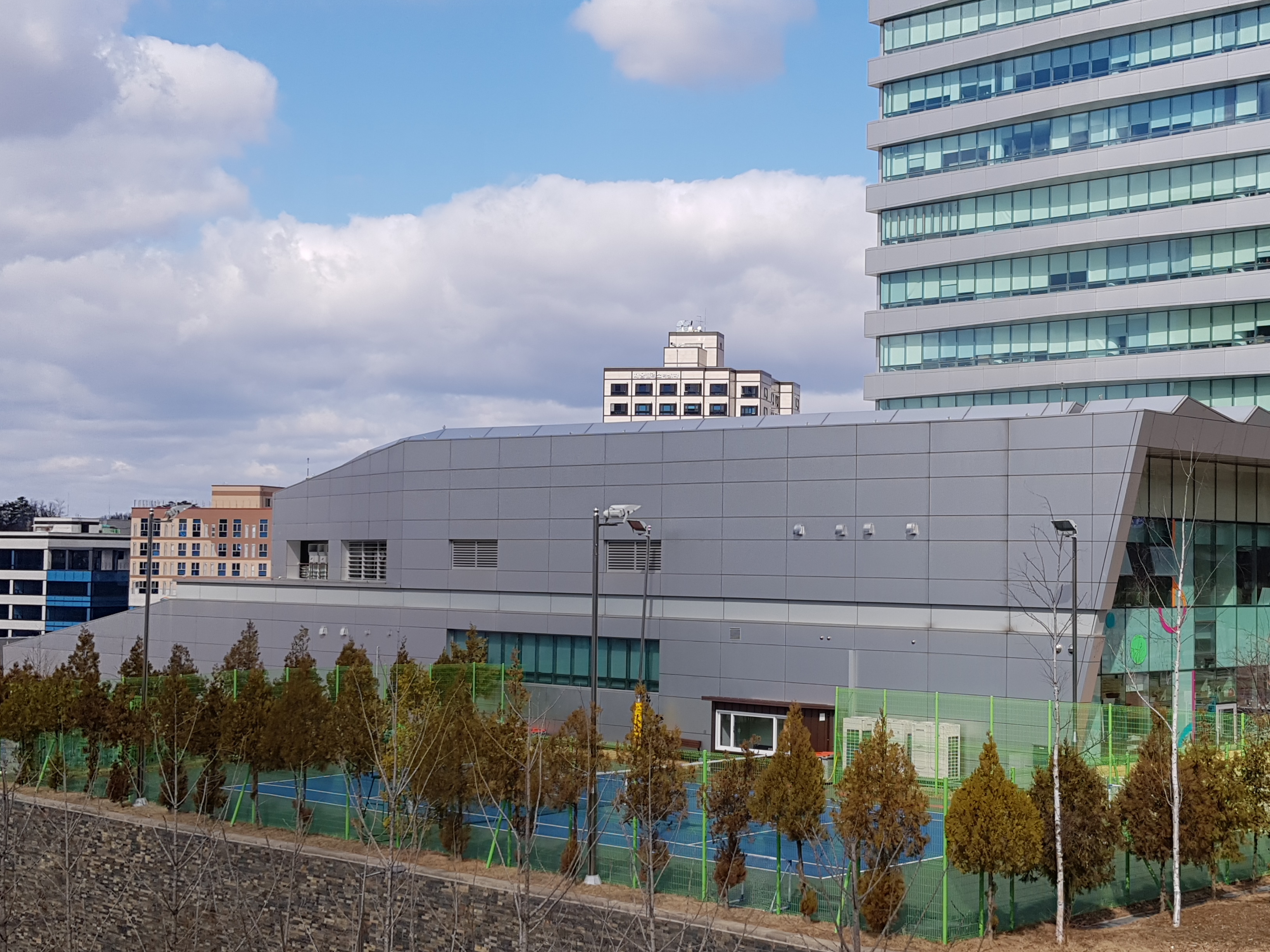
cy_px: 475
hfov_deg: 56.5
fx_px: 1174
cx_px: 746
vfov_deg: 44.2
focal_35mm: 32
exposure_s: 1/2560
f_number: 1.7
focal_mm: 4.3
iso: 40
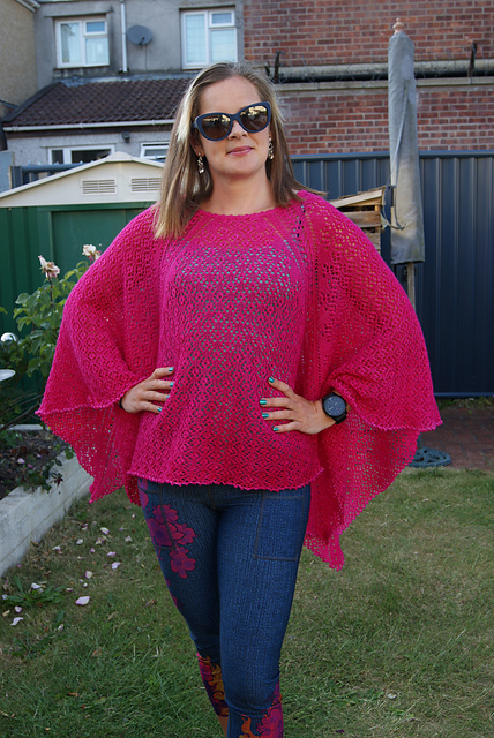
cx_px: 247
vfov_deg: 49.5
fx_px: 801
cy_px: 369
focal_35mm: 39
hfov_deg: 34.3
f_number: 5
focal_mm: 26
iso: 100
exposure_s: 1/50
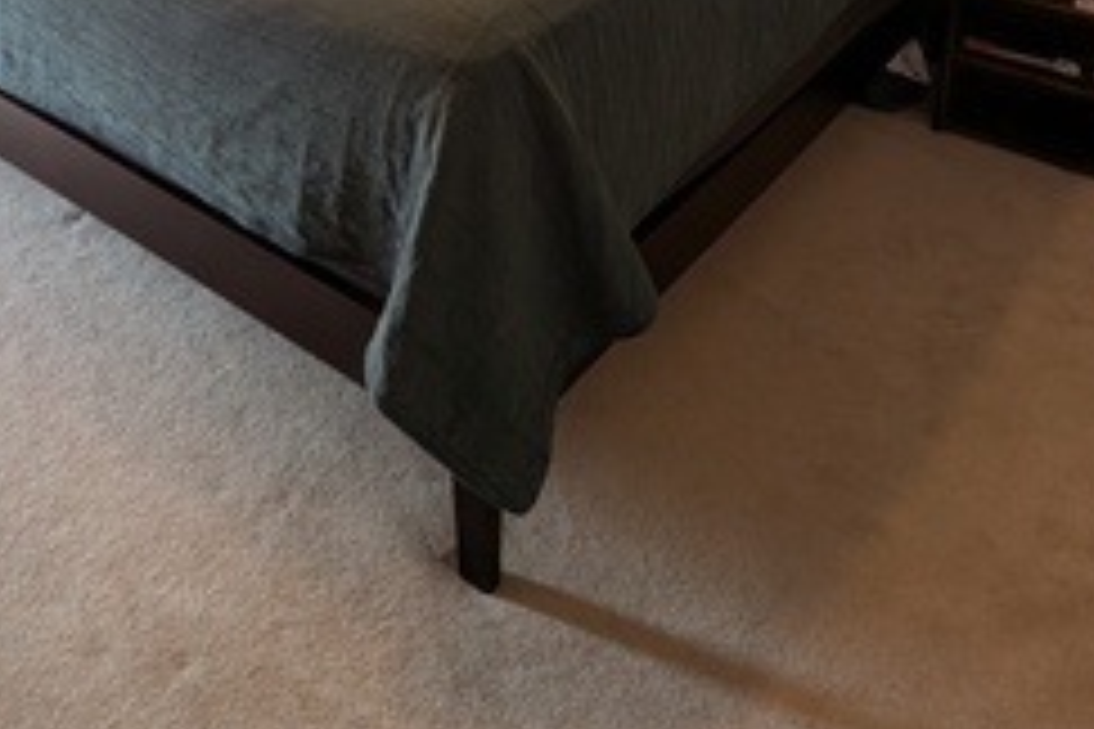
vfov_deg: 29.2
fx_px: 1124
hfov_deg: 50.8
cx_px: 351
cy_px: -216
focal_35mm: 37
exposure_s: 1/40
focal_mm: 1.95
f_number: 2.2
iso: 49
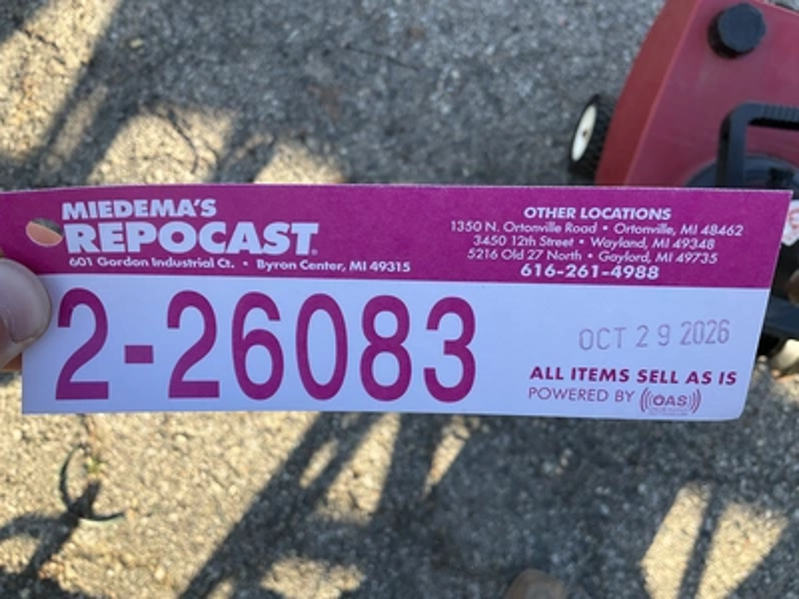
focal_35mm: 29
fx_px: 669
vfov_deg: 48.2
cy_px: 300
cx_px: 400
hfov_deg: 61.7
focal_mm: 3
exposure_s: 1/280
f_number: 1.8
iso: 25
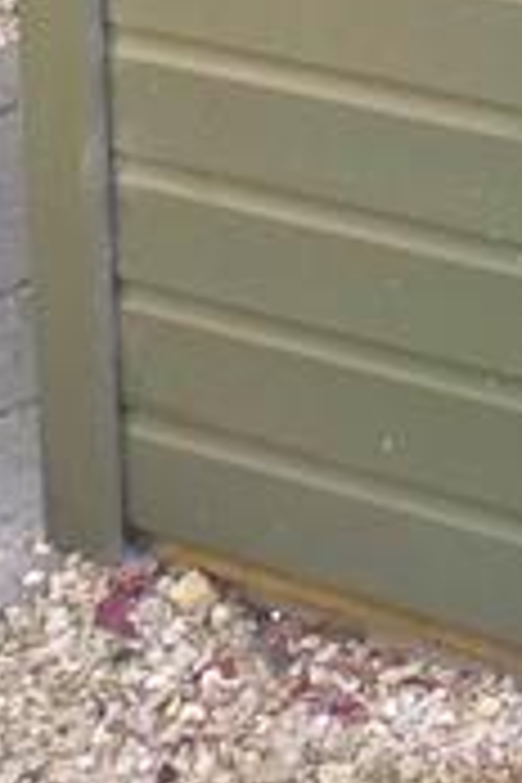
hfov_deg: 7.9
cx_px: 1634
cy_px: -837
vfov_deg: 12.2
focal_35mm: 147
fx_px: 3197
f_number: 3.3
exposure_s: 1/80
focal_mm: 4.3
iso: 100
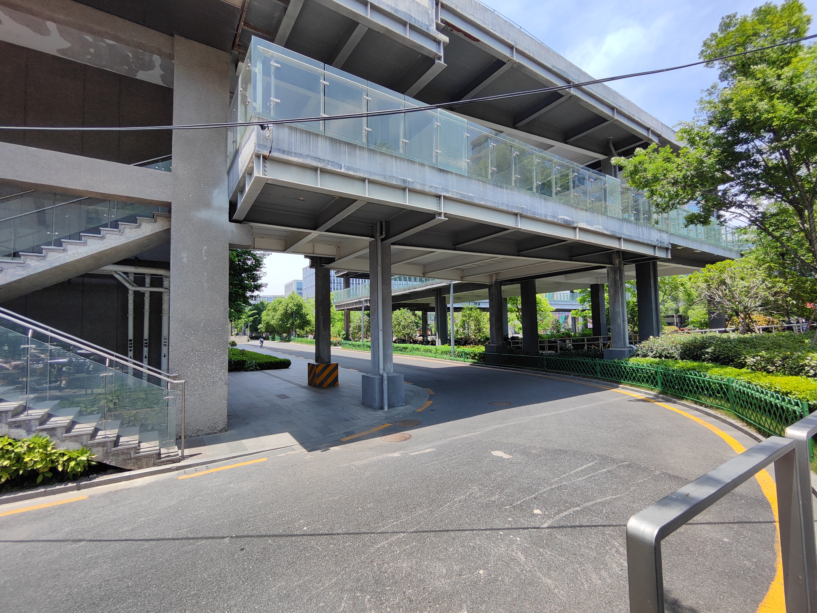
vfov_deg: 78.1
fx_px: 378
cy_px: 306
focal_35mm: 16
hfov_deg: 94.5
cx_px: 408
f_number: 2.4
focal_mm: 2.13
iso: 50
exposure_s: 1/640
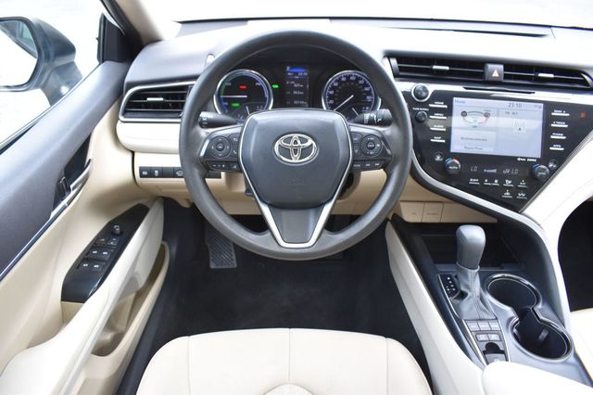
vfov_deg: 47.9
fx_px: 445
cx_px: 296
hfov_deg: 67.4
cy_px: 198
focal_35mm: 27
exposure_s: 1/125
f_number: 5.6
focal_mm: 18
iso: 560
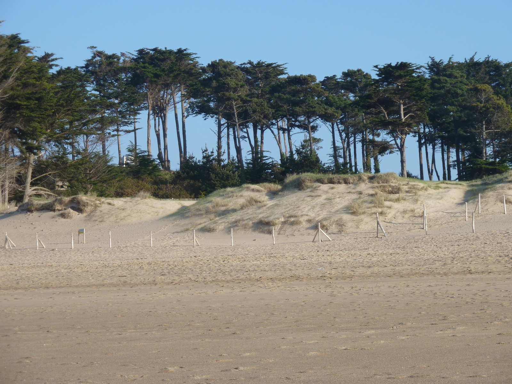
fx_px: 1760
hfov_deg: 16.6
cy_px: 192
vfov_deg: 12.5
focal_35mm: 119
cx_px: 256
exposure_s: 1/400
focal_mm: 19.5
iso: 80
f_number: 4.4
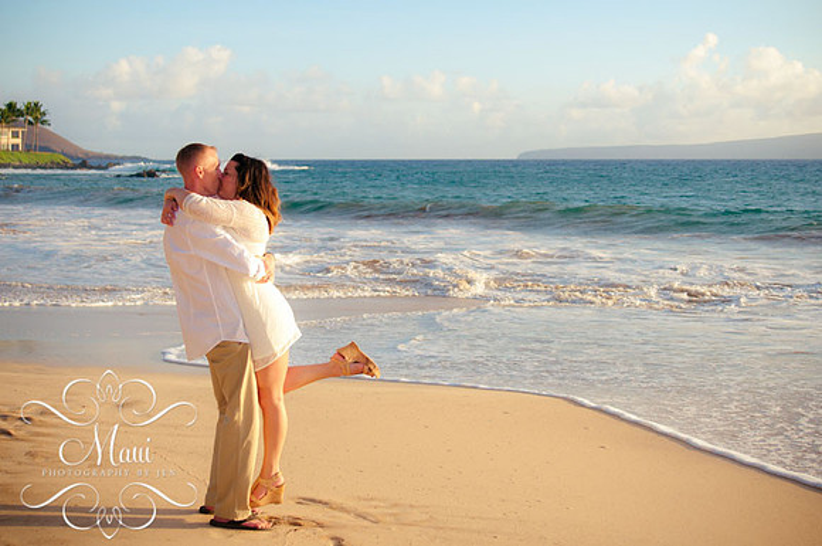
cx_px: 411
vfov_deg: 28.9
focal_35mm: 46
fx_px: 1060
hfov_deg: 42.4
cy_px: 273
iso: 200
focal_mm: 31
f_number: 2.8
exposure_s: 1/1000
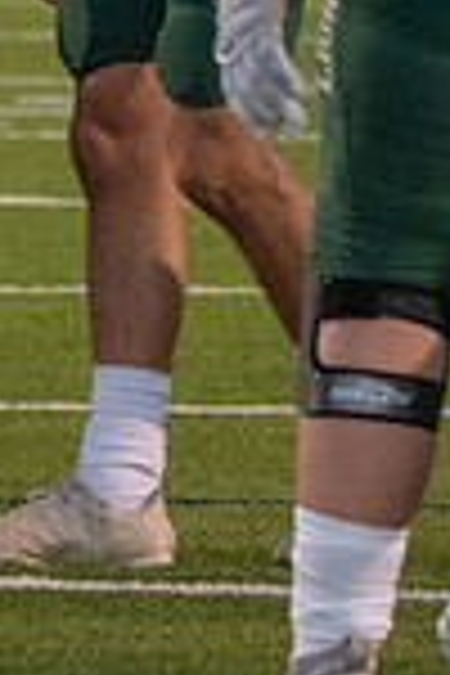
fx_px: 18149
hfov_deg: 1.4
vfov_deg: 2.1
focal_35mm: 968
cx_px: -231
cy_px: -342
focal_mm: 177
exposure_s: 1/1250
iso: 12800
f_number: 5.6
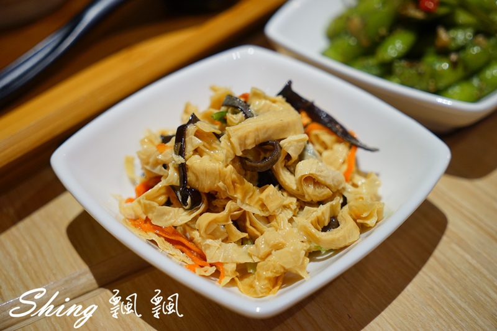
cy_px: 166
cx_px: 248
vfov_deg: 25.0
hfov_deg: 36.9
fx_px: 745
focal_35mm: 54
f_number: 4
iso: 1000
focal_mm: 54
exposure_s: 1/100
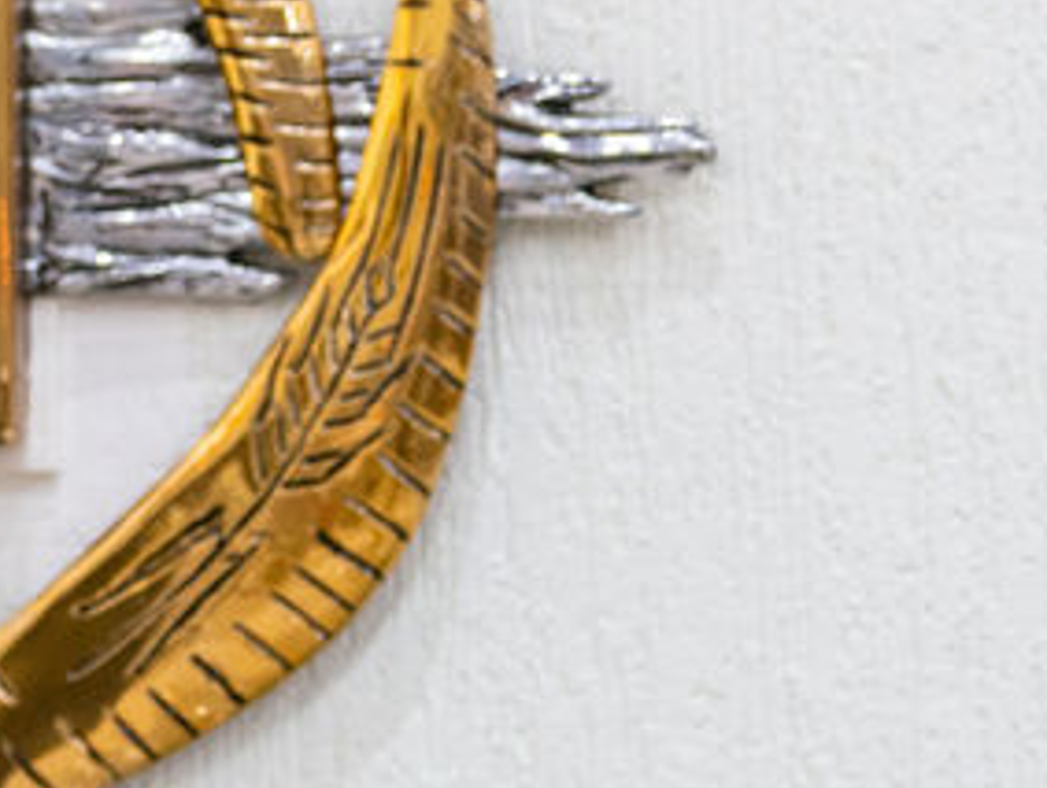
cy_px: 276
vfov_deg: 9.3
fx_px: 4846
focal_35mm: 160
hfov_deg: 11.8
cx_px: -550
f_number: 2.8
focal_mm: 44.6
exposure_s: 1/125
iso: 1600
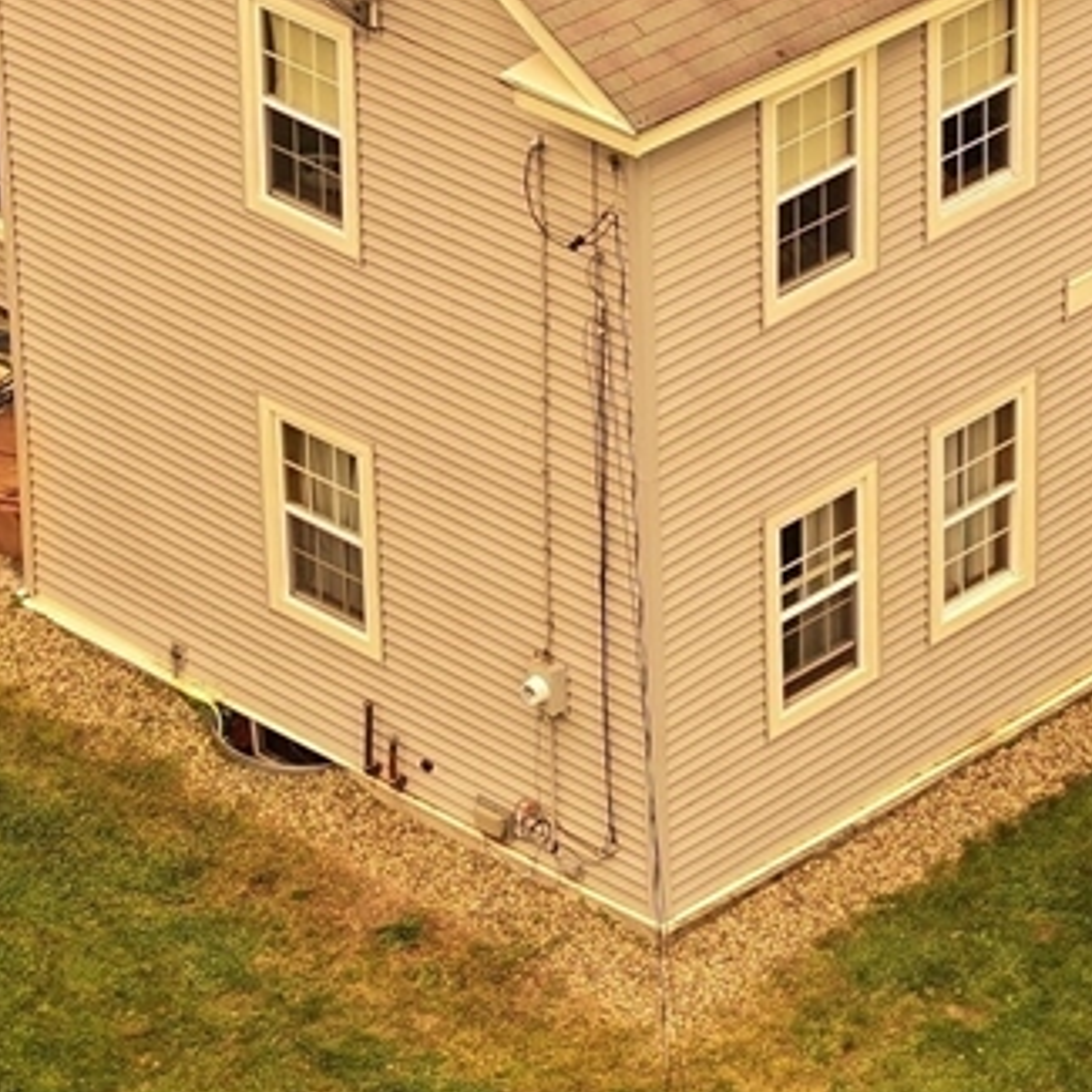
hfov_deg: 9.0
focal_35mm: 195
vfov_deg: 8.9
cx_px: 635
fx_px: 6960
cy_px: -27
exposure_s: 1/320
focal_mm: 19.35
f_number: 2.8
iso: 100
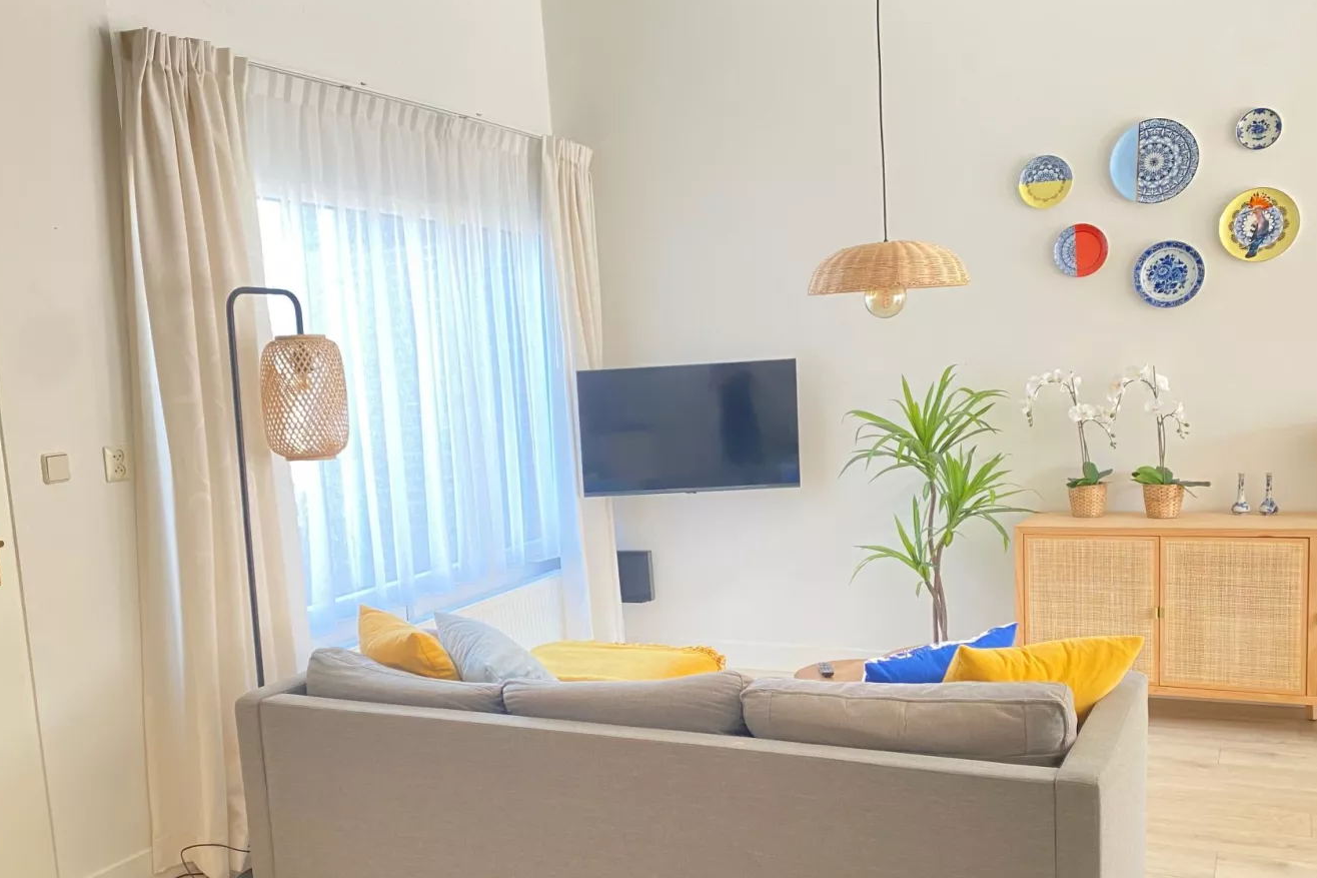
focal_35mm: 33
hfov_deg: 57.2
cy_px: 528
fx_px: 1207
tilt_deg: -8.1
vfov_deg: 39.8
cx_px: 663
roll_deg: +3.0
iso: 125
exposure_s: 1/82
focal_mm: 4.25
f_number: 1.8
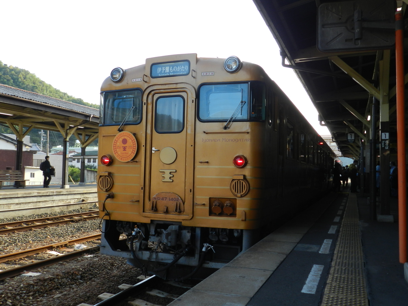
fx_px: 377
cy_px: 153
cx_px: 204
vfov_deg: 44.2
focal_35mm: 32
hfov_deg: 56.8
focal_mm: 5.6
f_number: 3.7
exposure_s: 1/200
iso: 160
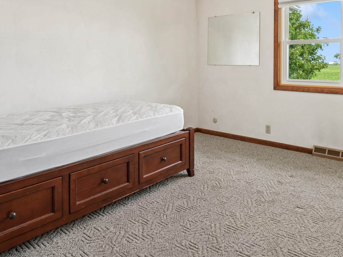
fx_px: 268
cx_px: 207
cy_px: 71
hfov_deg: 64.7
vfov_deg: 49.7
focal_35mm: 27
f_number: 4.5
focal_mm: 16
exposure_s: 1/40
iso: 400
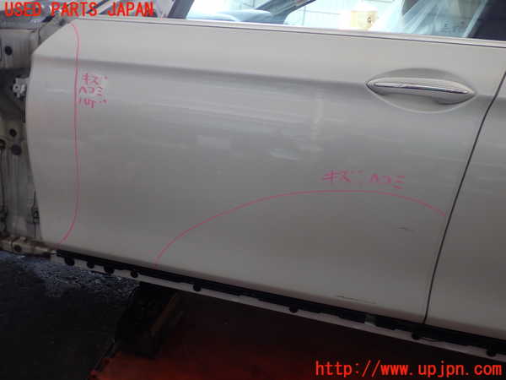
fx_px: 439
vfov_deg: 46.8
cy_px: 190
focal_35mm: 30
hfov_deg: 60.0
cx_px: 253
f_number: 2.3
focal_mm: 5.4
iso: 100
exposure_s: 1/60
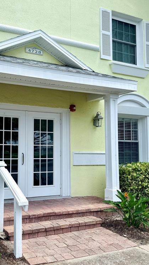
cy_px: 131
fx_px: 253
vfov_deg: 55.3
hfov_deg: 32.1
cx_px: 34
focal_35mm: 36
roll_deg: +0.0
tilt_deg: +4.6
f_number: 1.78
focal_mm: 6.76
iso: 80
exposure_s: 1/3021
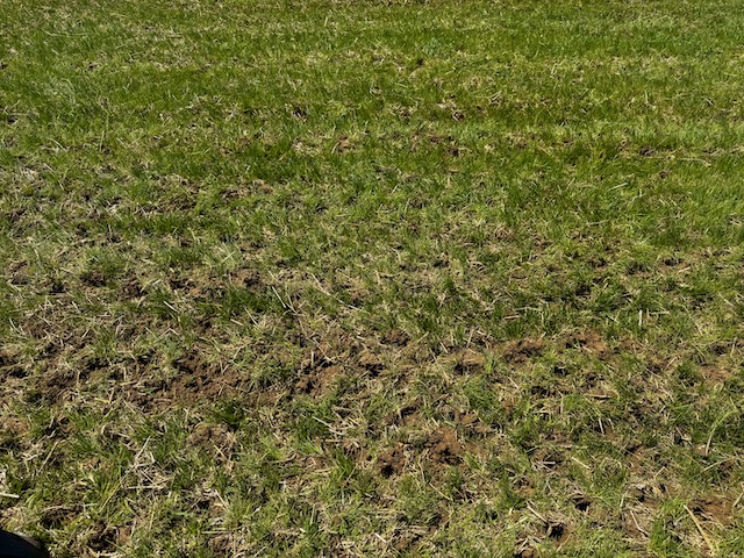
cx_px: 372
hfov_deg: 71.6
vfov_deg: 56.8
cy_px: 279
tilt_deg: -43.8
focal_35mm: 24
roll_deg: -0.3
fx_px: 516
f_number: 1.78
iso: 80
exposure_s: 1/3096
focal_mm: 6.76
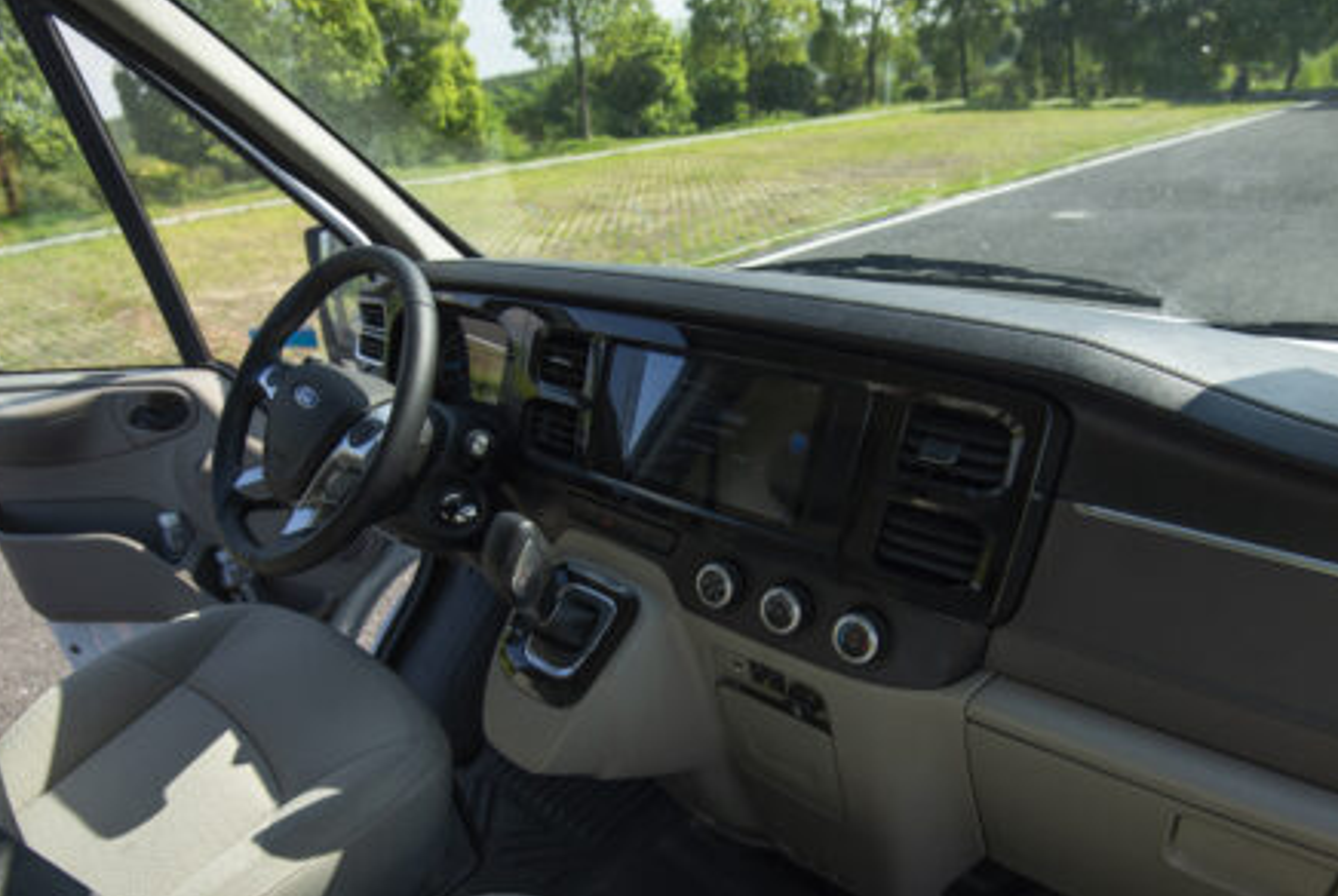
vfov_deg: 56.1
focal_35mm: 22
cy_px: 603
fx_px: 819
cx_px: 727
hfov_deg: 78.3
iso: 100
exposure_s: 1/400
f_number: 4.5
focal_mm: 16
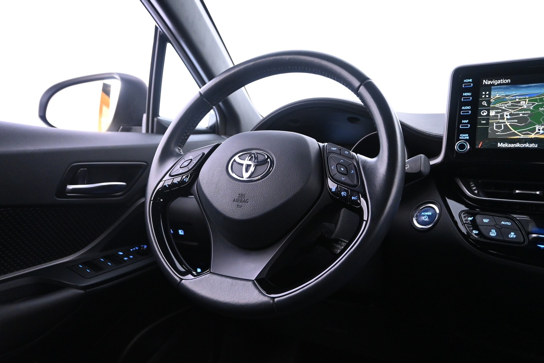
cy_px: 182
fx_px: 442
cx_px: 272
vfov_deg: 44.6
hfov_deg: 63.2
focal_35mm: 29
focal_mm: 19.5
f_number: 3.8
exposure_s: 1/15
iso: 3200
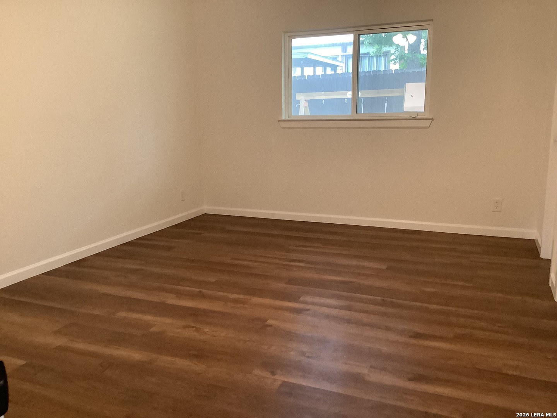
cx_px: 278
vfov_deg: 45.4
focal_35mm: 31
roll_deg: +0.7
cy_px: 209
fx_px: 499
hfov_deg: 58.4
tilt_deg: -11.4
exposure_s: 1/60
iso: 400
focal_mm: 3.3
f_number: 2.4
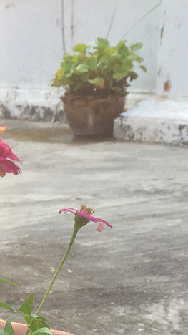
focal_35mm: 108
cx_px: -174
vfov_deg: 19.1
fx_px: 958
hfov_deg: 10.4
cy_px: 351
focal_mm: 4.15
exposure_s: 1/108
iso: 32
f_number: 2.2
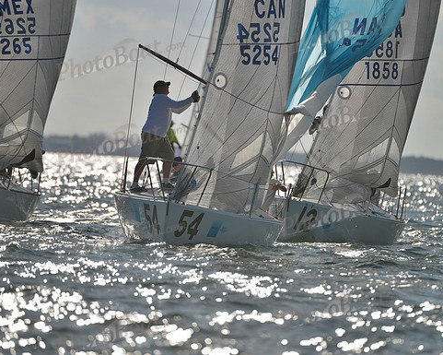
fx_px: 5941
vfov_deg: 3.4
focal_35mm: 453
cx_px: 234
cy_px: 178
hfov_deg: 4.3
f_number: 4
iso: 200
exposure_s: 1/6400
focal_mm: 400
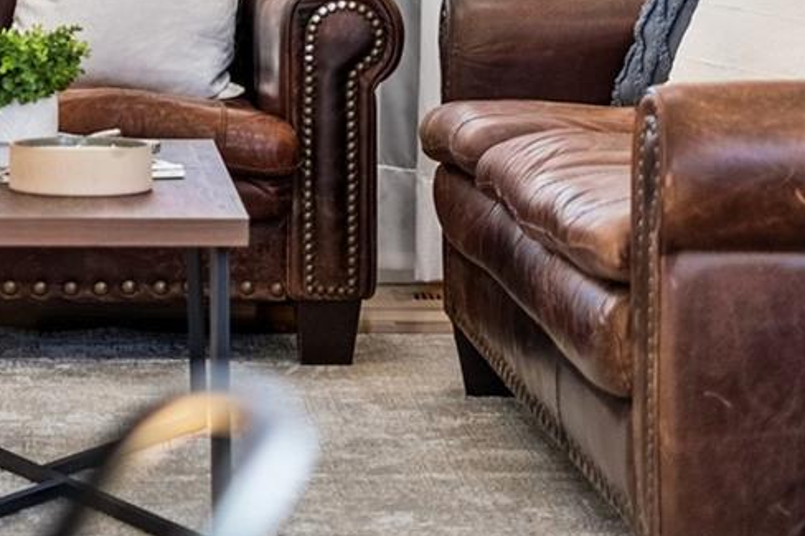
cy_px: -239
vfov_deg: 8.2
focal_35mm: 164
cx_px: 15
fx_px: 3666
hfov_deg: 12.4
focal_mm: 50
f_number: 1.8
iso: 200
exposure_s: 1/320
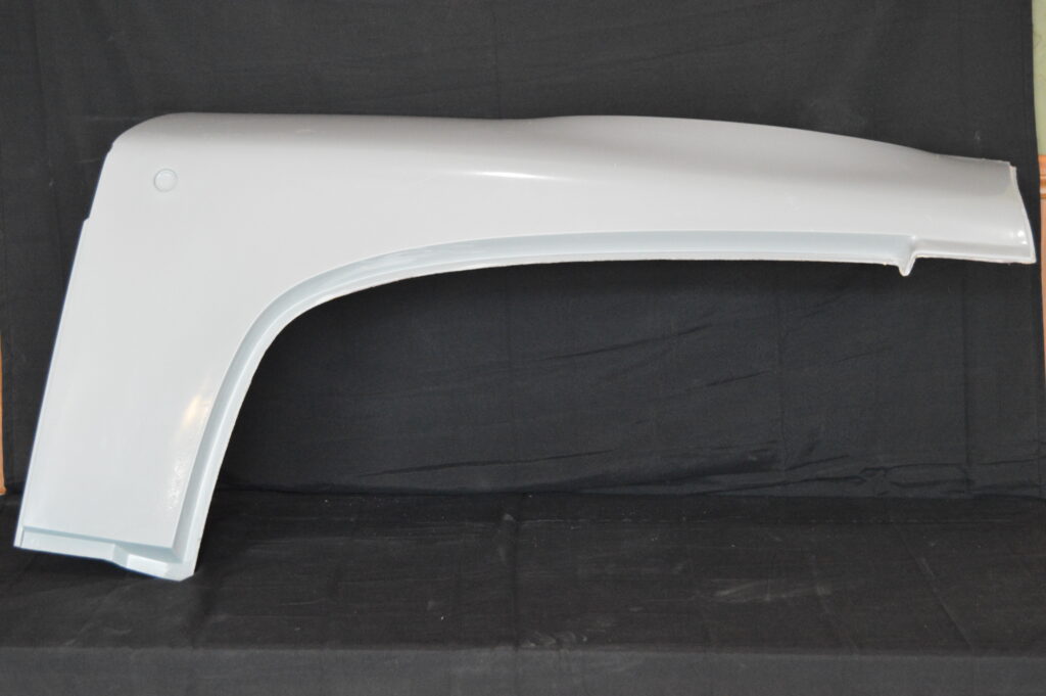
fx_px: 2177
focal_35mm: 75
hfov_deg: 27.0
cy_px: 348
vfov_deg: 18.2
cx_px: 523
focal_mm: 50
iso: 3200
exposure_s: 1/50
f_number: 5.6
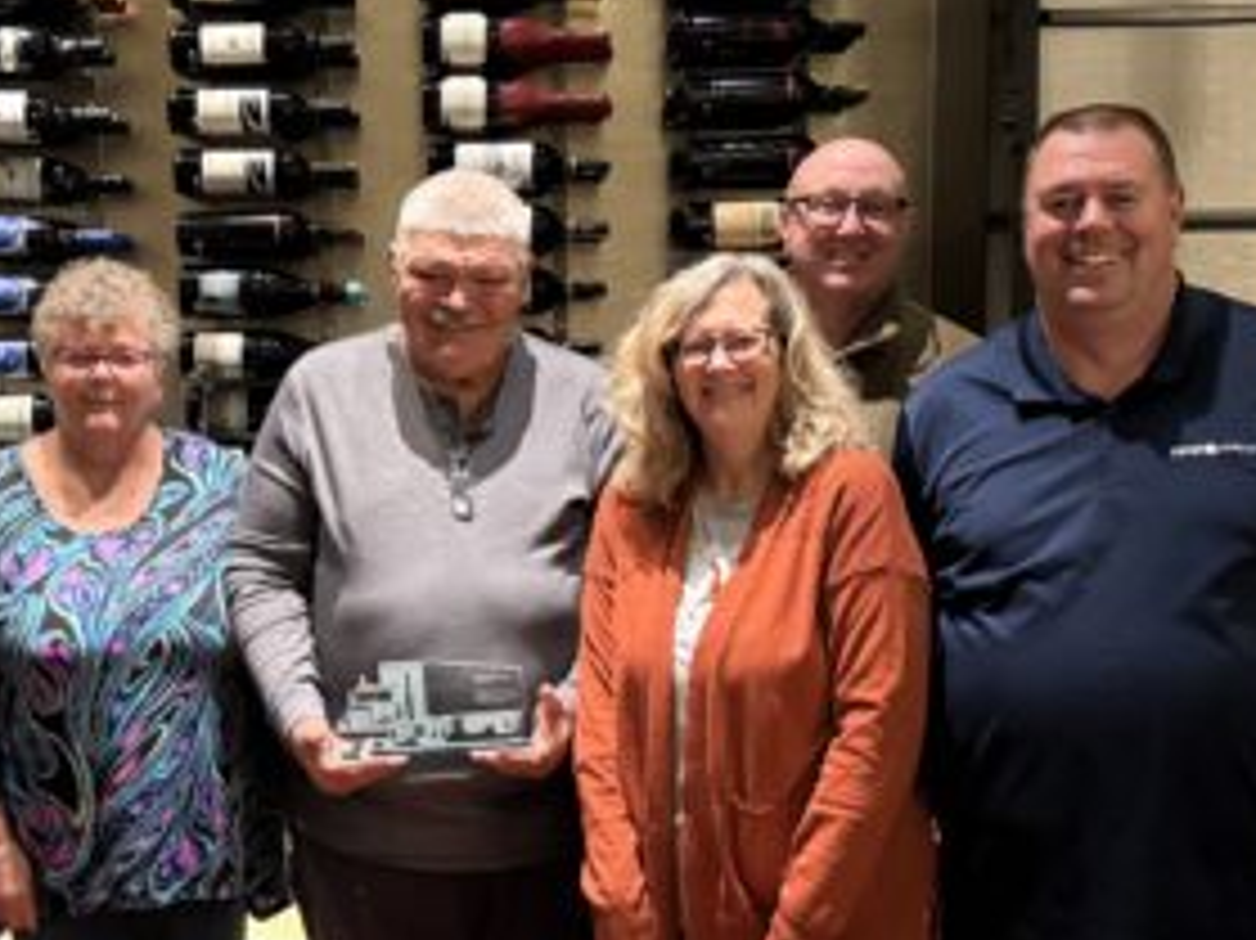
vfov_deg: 26.5
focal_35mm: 55
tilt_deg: -4.3
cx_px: 378
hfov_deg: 34.5
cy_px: 522
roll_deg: +1.0
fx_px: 1995
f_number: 1.78
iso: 1000
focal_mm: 6.76
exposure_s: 1/30
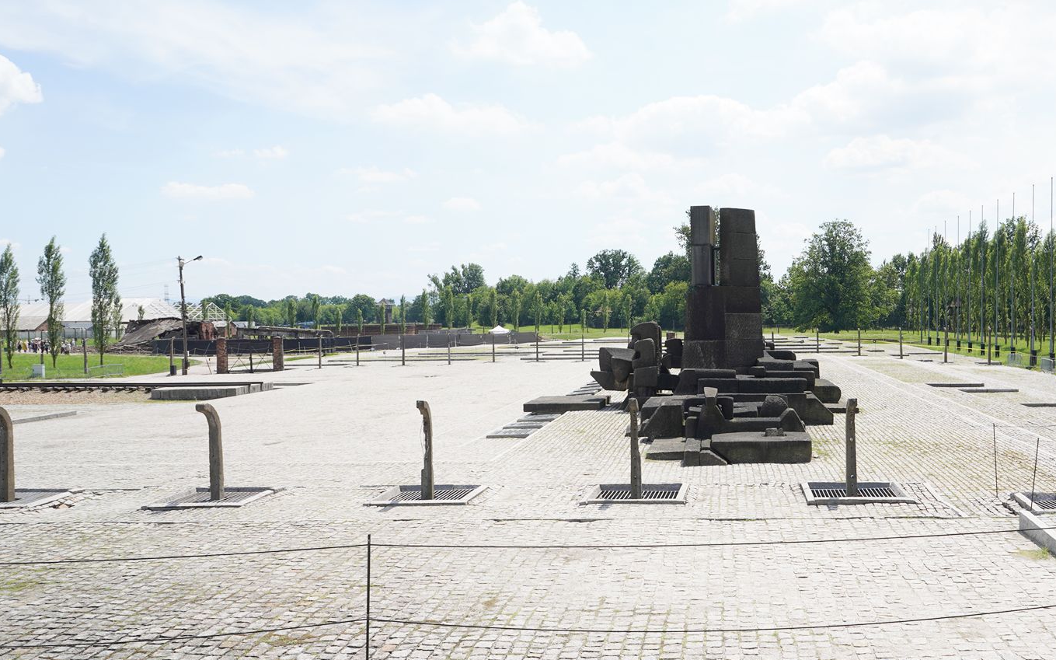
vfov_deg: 35.3
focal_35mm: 36
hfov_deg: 53.0
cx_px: 700
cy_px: 344
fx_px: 1036
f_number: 13
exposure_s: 1/100
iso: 100
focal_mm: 24
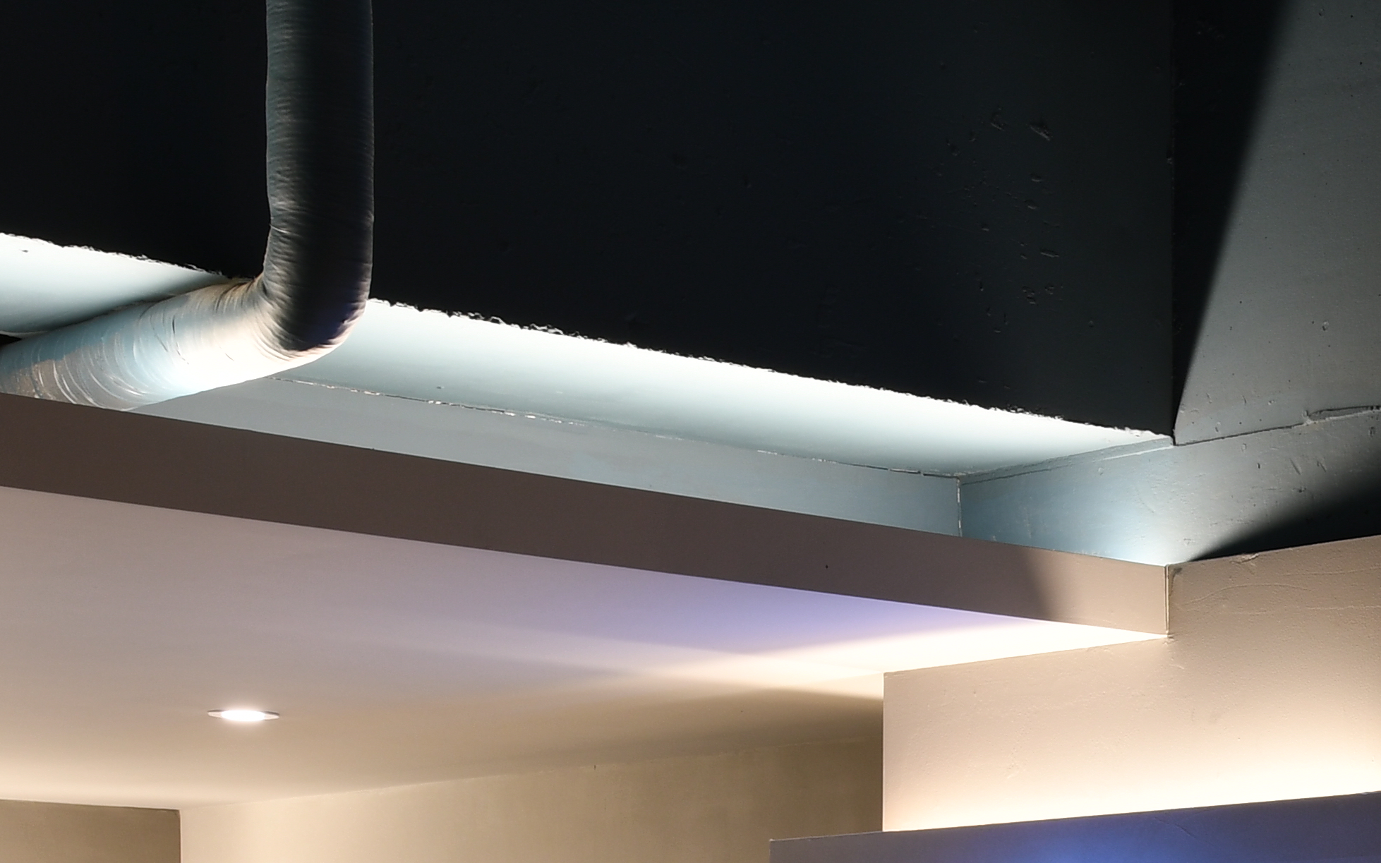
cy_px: 1149
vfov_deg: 14.3
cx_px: 1849
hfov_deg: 21.3
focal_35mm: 87
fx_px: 3274
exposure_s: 1.6
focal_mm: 20
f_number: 11
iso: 100
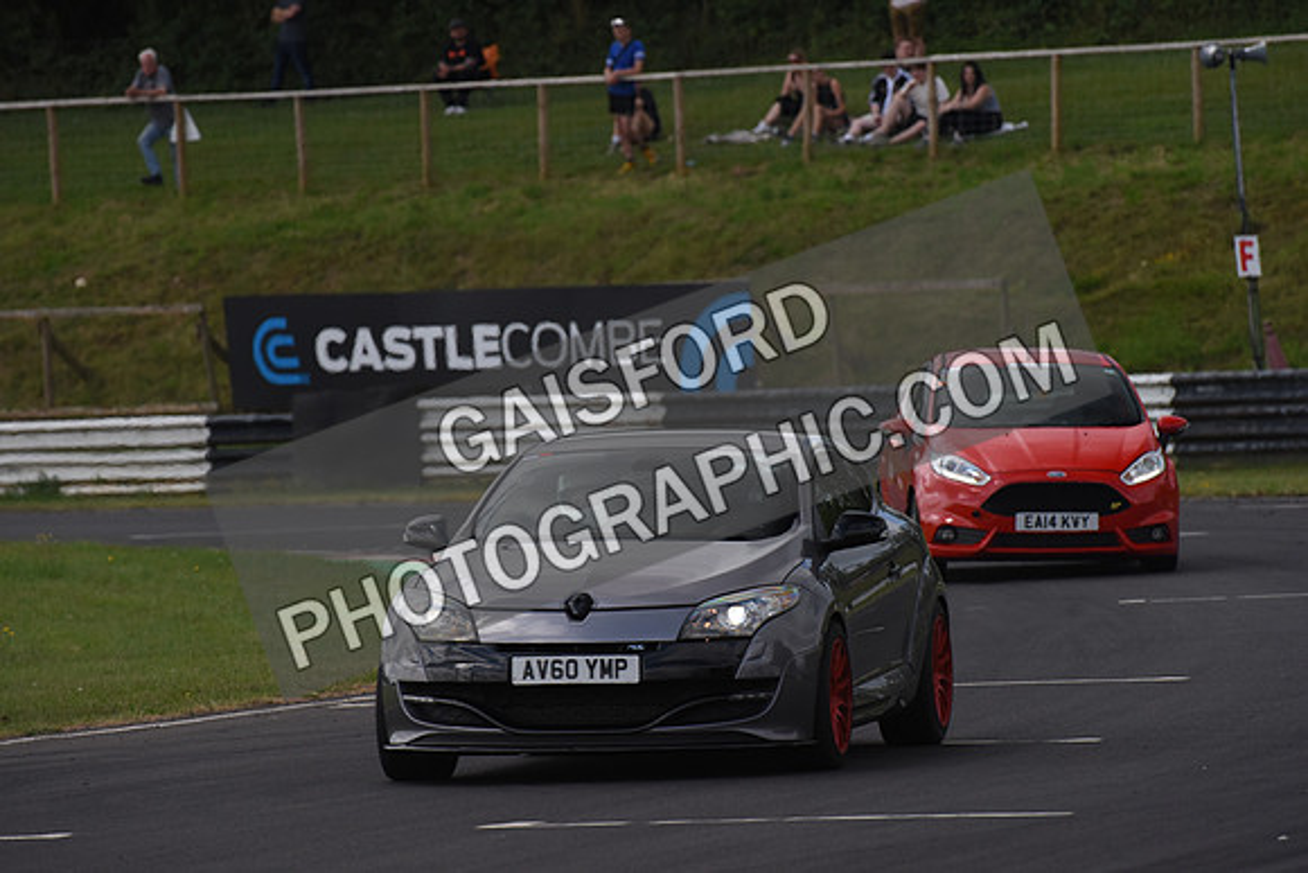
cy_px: 436
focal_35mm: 400
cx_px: 654
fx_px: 14536
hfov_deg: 5.2
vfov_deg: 3.4
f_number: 8
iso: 1250
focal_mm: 400
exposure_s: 1/1000
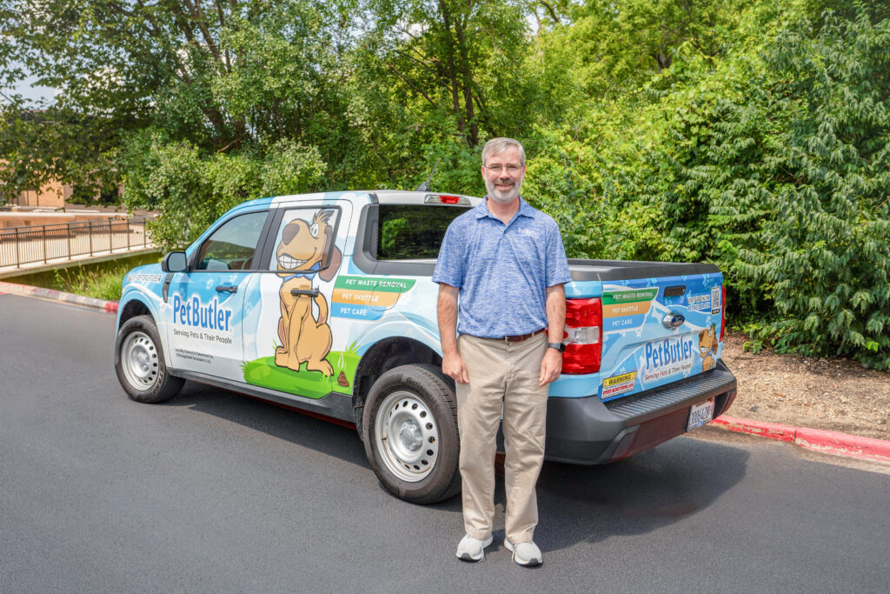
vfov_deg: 43.6
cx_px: 445
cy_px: 297
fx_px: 742
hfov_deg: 61.9
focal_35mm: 30
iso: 125
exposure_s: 1/800
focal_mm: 20
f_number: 3.5
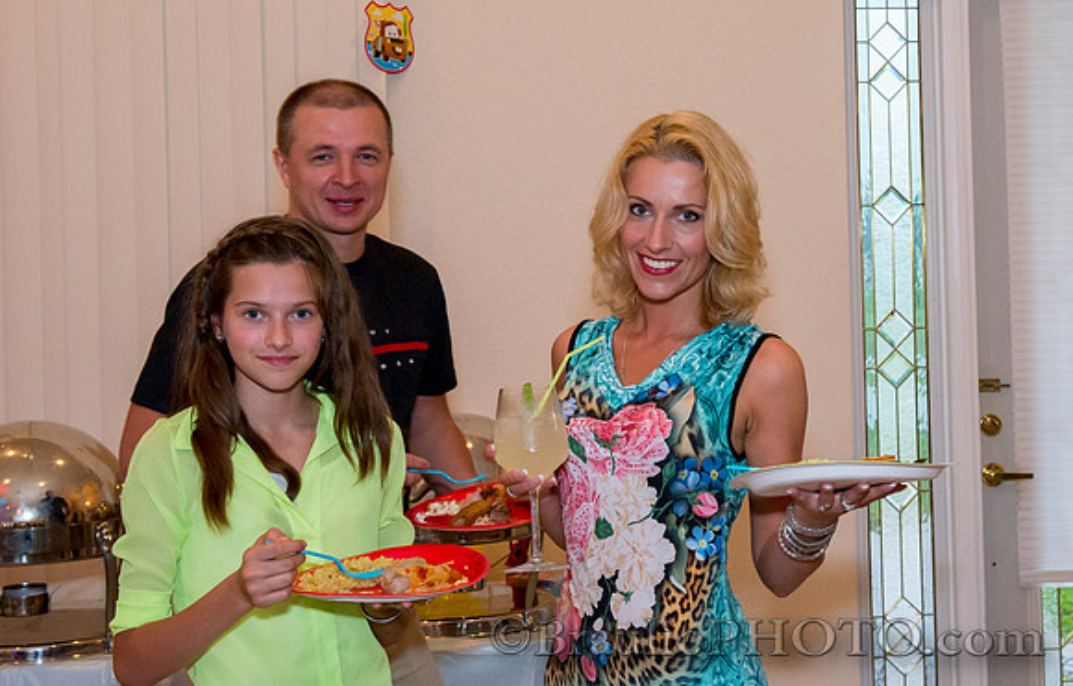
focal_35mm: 58
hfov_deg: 34.8
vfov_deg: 22.8
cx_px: 694
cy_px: 275
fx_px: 1699
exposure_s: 1/160
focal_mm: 38
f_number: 7.1
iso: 4000
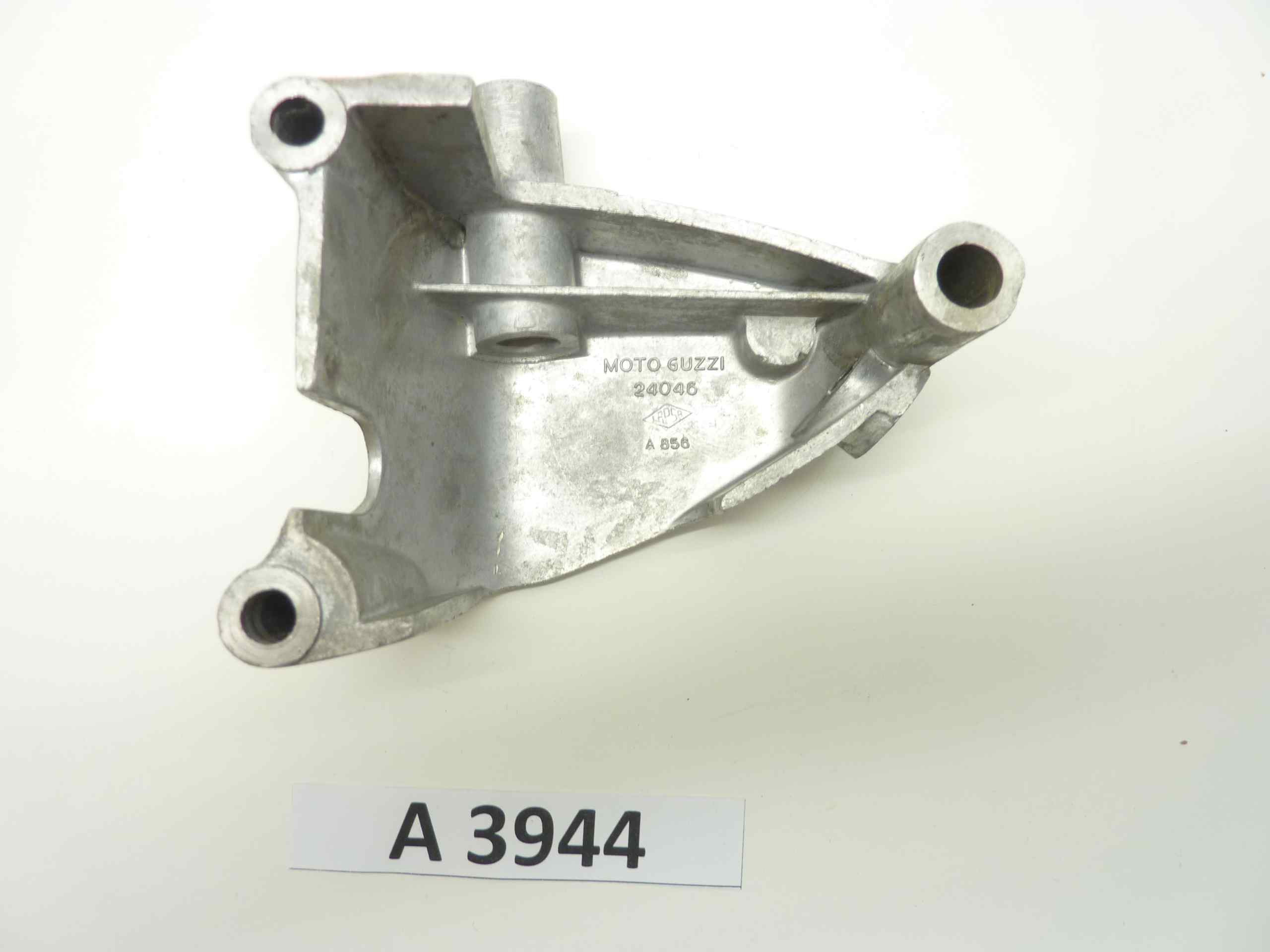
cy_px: 476
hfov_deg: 69.4
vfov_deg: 54.9
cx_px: 635
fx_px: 917
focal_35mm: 25
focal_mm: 4.1
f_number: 3.3
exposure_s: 1/13
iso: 80
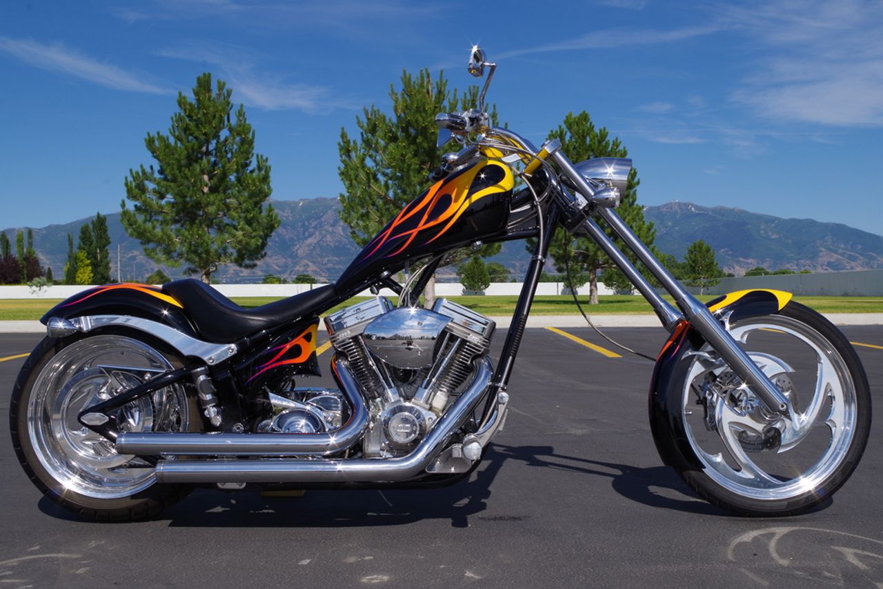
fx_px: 957
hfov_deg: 49.5
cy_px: 294
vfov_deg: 34.2
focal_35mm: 39
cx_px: 442
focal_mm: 26.25
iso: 100
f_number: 11
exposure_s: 1/160
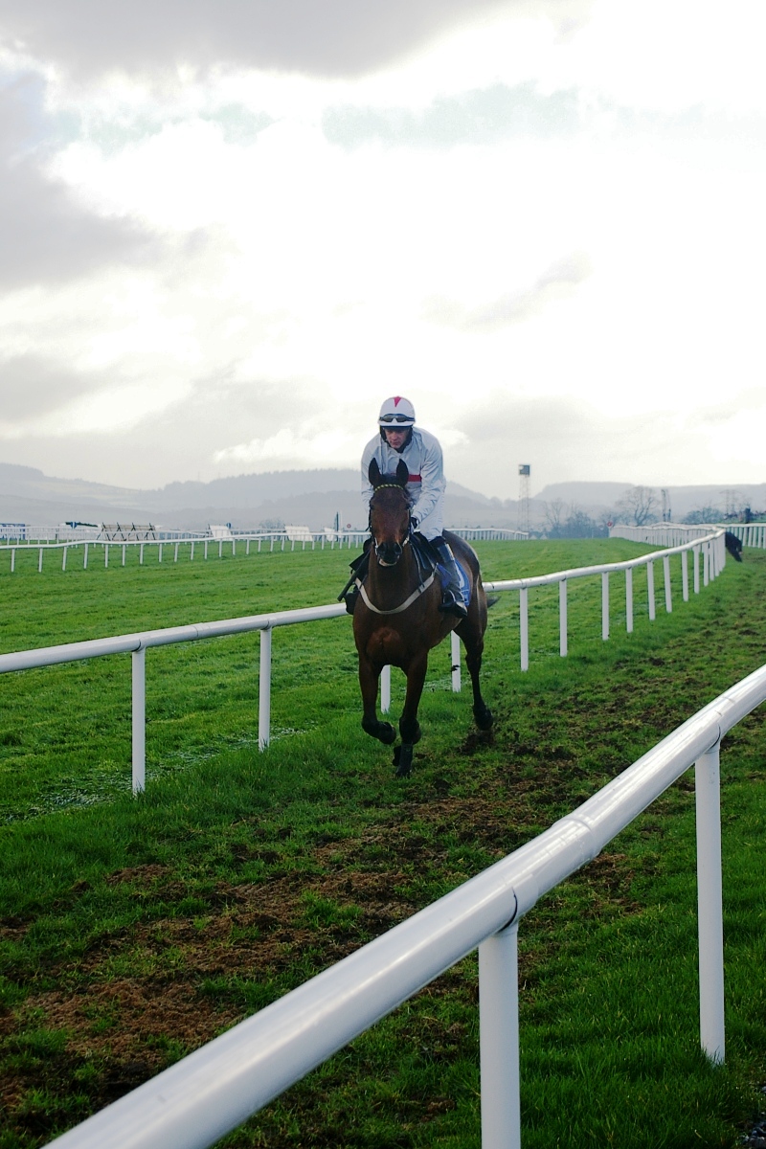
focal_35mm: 68
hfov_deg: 20.2
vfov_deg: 29.9
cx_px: 383
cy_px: 574
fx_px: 2154
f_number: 5.6
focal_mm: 45
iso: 200
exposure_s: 1/350
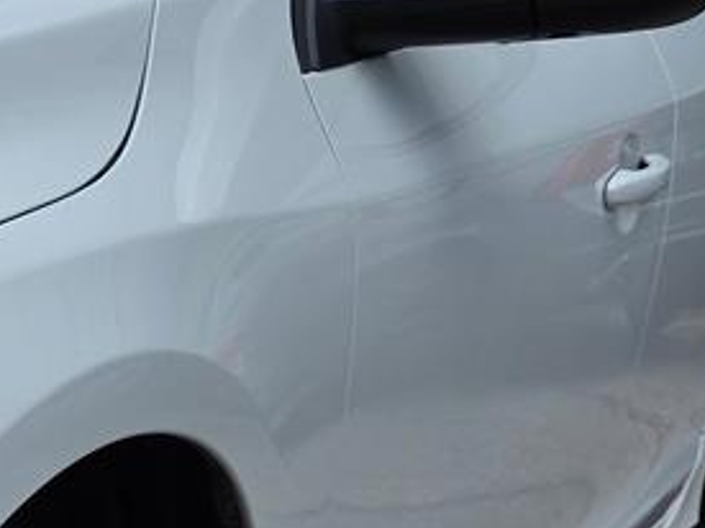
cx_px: -664
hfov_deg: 15.2
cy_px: 592
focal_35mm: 107
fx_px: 2178
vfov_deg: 13.5
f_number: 1.7
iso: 40
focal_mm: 6.3
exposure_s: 1/3009
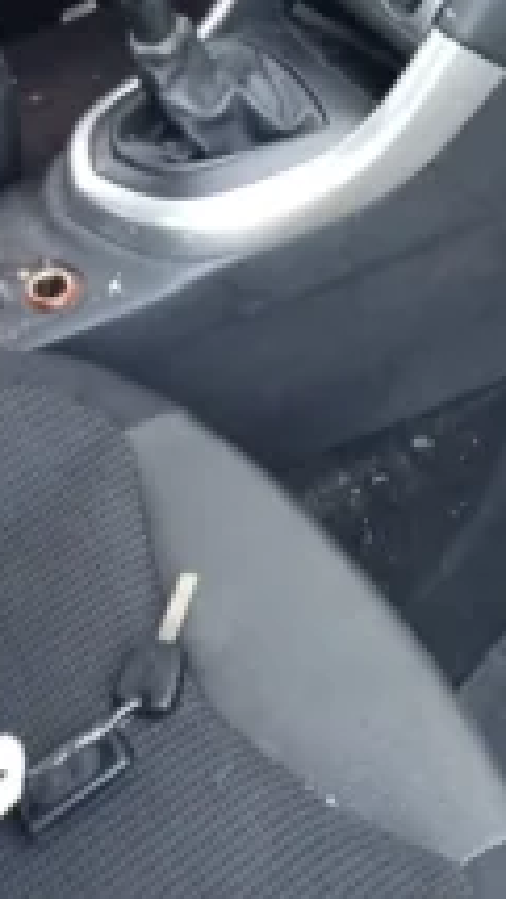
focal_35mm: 85
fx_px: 2027
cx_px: 372
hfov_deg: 14.2
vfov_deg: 24.2
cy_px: 54
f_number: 2.2
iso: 464
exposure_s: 1/33.3
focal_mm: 3.46
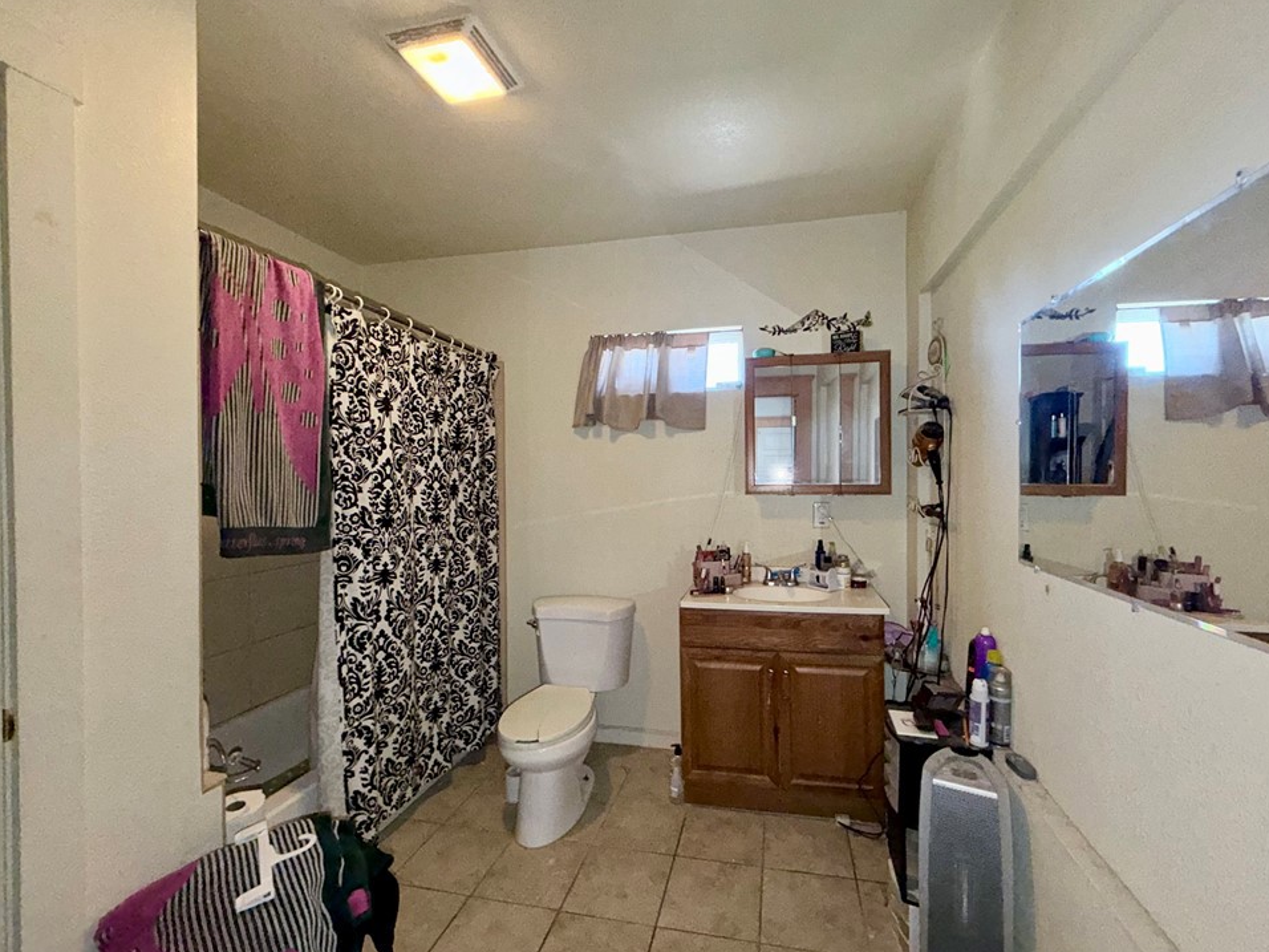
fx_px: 550
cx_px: 672
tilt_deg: -1.3
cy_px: 477
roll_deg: +1.2
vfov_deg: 81.7
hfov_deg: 98.1
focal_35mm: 15
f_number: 2.2
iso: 160
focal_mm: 2.22
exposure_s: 1/60
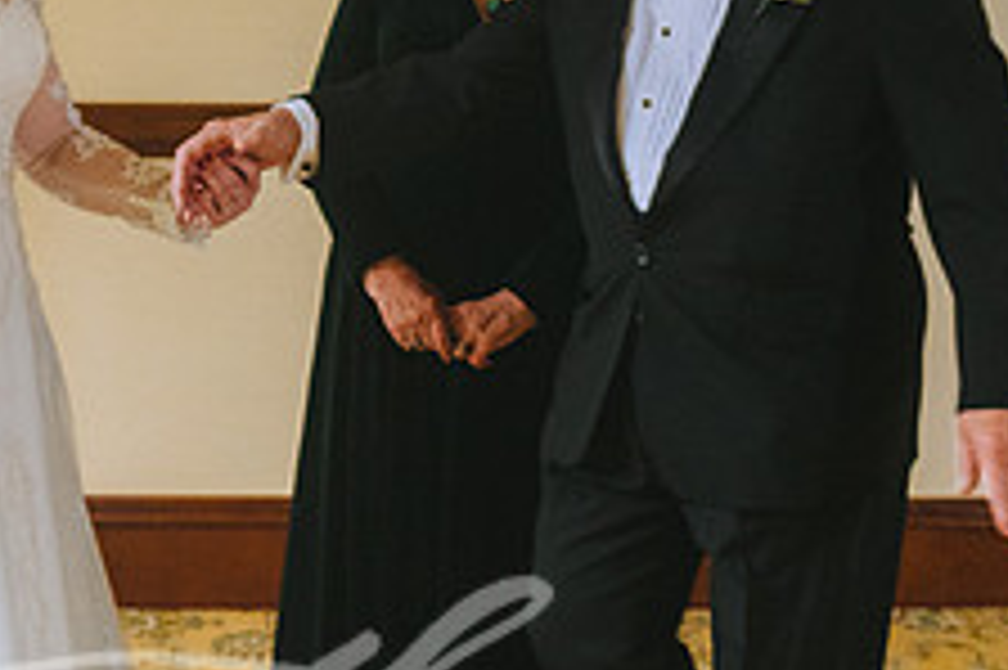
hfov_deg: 19.1
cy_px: 173
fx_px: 2966
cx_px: 244
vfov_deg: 12.9
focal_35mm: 106
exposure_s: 1/100
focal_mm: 34
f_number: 2.8
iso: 1000
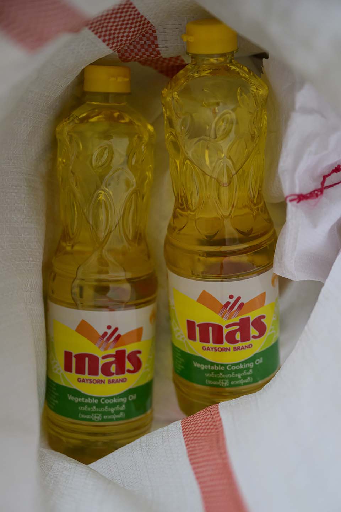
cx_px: 170
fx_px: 810
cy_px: 256
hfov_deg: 23.8
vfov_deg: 35.1
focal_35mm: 57
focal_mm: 57
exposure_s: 1/250
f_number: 2.8
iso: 1600
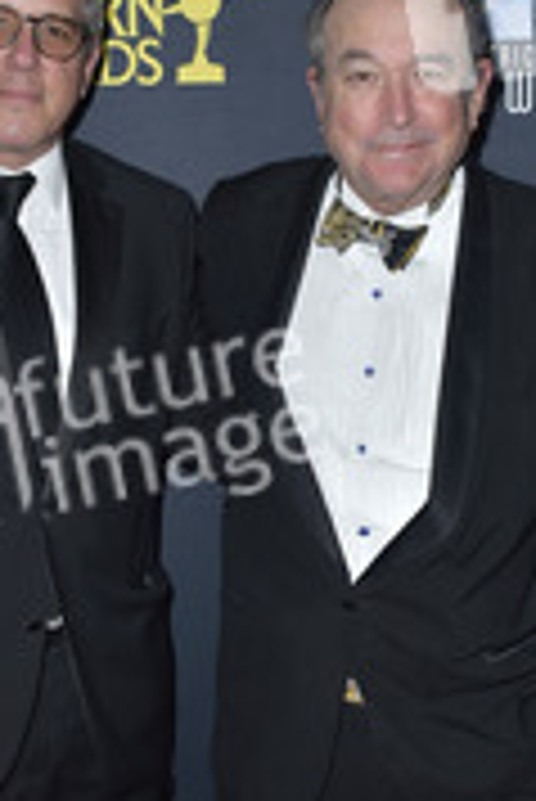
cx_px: 223
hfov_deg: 18.9
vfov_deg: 27.4
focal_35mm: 72
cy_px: 662
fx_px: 1605
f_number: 6.3
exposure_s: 1/250
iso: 250
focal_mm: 32
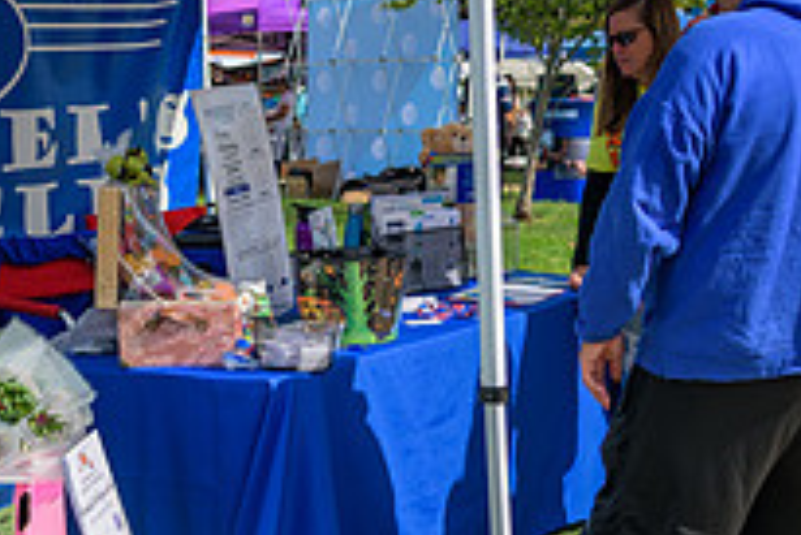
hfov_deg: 28.8
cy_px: 264
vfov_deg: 20.1
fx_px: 1514
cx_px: 133
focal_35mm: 68
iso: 64
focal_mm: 24
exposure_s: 1/320
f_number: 4
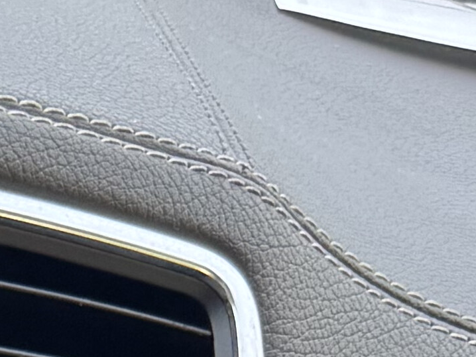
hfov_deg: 9.4
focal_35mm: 191
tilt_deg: -34.8
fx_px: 2626
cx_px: -619
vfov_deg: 6.1
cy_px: 1579
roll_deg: -2.1
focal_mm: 6.76
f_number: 1.78
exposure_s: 1/68
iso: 100
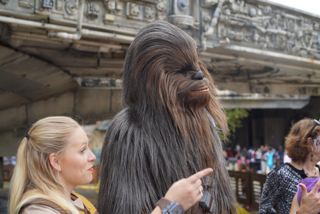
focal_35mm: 50
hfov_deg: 39.6
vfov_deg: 27.0
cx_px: 160
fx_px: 445
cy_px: 107
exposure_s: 1/200
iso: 100
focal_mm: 50
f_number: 4
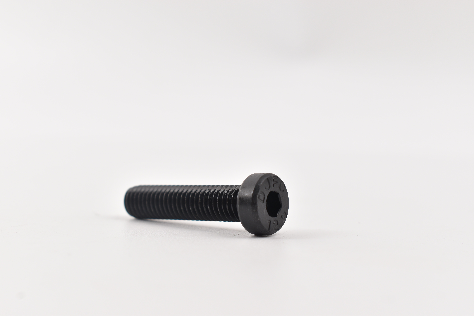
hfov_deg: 29.2
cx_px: 237
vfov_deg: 19.7
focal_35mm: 69
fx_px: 908
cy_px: 158
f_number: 9
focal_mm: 46
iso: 180
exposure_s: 1/80
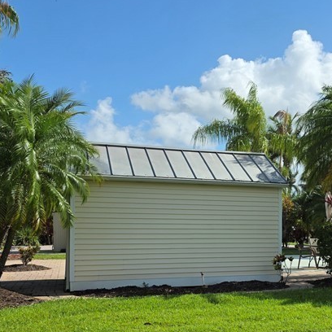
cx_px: 312
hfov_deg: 31.5
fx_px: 553
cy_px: 217
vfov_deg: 33.1
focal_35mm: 51
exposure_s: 1/6809
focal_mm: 6.3
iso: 80
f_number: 1.7
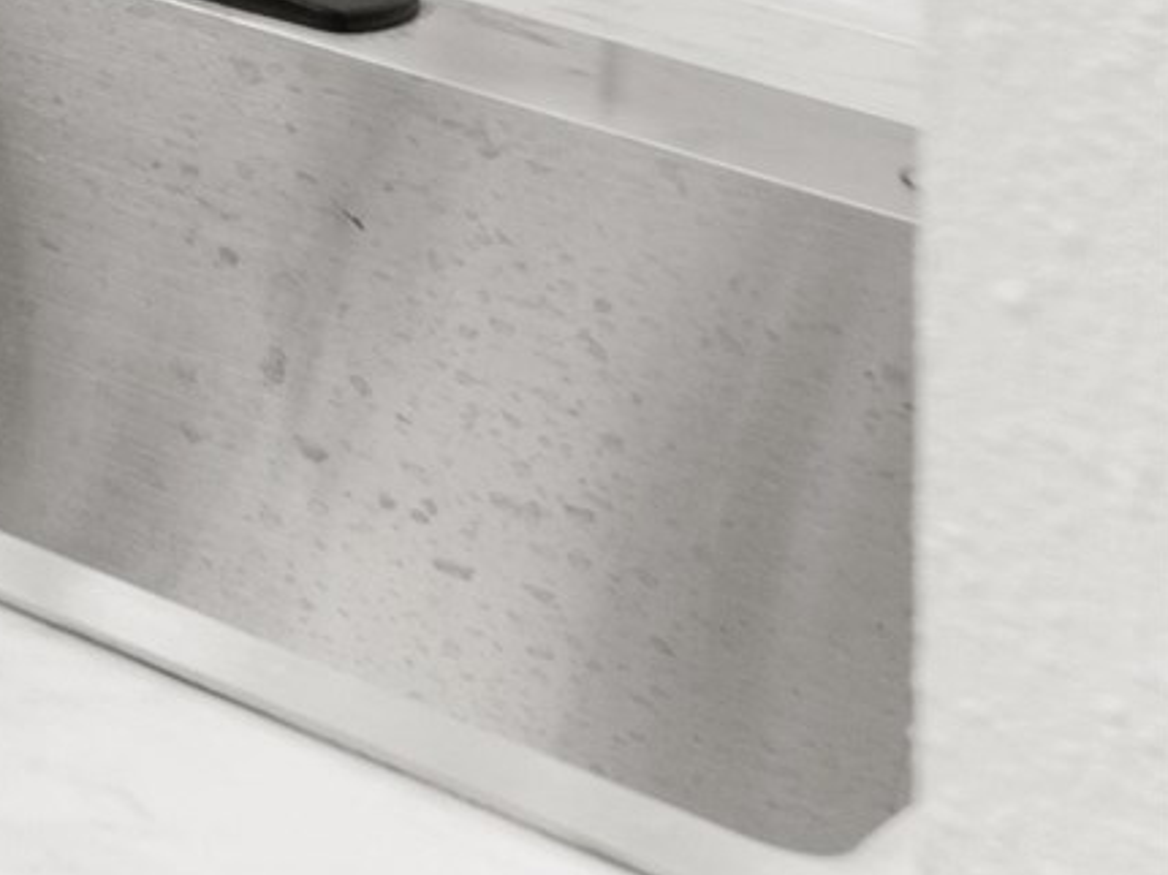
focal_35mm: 115
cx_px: -2996
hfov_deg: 9.3
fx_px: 3872
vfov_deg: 10.2
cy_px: -1557
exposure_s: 1/2
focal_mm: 16.7
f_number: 8
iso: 200
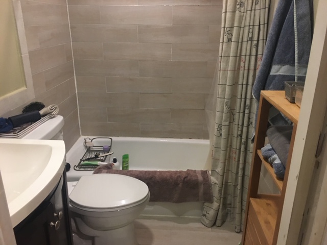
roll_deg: -1.2
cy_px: 122
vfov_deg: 48.2
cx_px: 164
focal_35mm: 29
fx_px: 274
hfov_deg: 61.7
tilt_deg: -19.9
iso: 80
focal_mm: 4.15
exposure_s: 1/10
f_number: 2.2
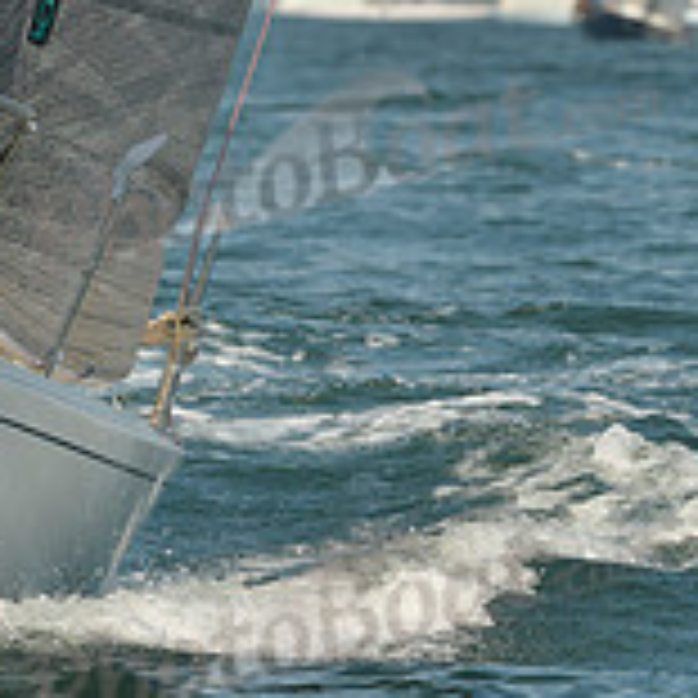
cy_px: -7
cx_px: -203
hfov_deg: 1.9
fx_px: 21056
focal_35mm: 923
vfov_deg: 1.9
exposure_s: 1/1250
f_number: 8
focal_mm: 290
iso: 280
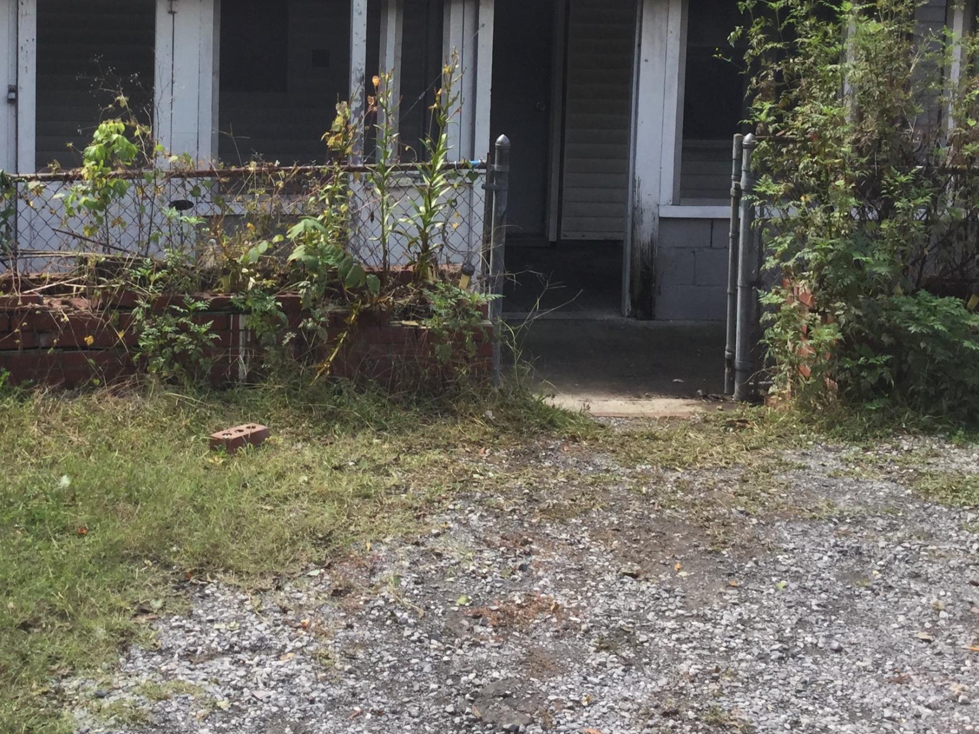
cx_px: 282
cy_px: 94
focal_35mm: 55
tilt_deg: -8.5
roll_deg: -4.1
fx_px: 1555
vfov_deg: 25.8
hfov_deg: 34.4
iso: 25
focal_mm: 3.3
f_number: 2.4
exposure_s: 1/372
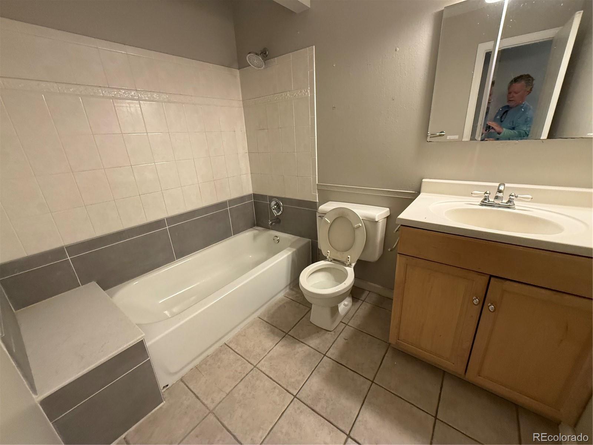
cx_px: 296
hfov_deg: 102.1
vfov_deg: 85.7
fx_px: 240
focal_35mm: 14
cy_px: 222
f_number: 2.2
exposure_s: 1/120
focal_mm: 2.22
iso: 320
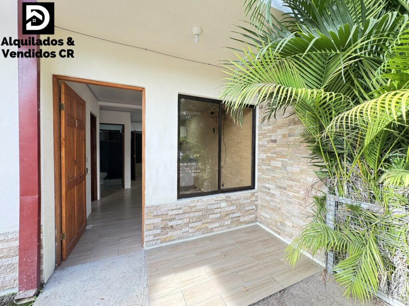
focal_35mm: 14
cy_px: 153
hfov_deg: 102.1
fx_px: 165
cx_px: 204
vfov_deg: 85.7
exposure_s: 1/99
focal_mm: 2.22
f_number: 2.2
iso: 125
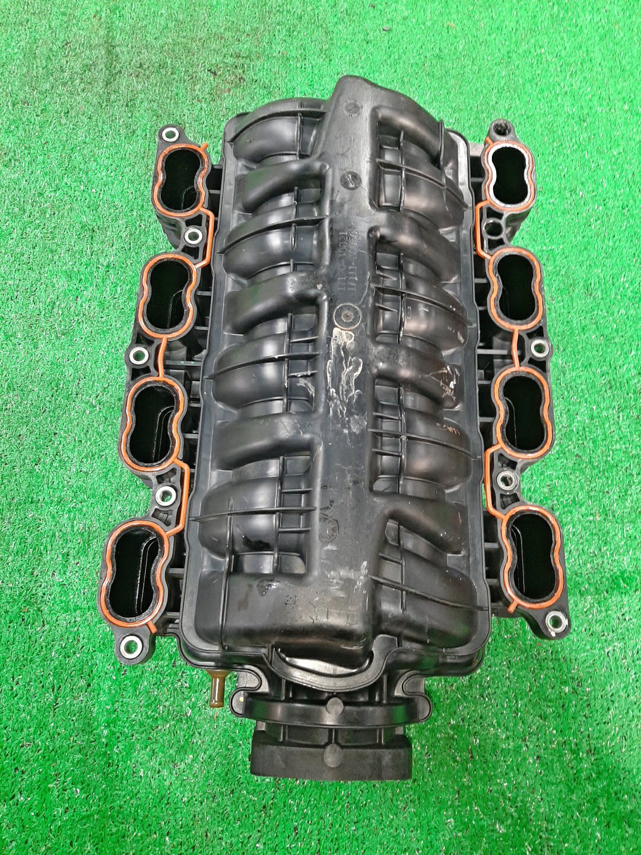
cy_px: 428
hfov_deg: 53.1
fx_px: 642
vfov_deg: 67.3
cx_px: 320
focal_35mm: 26
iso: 245
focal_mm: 3.93
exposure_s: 1/25
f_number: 1.7
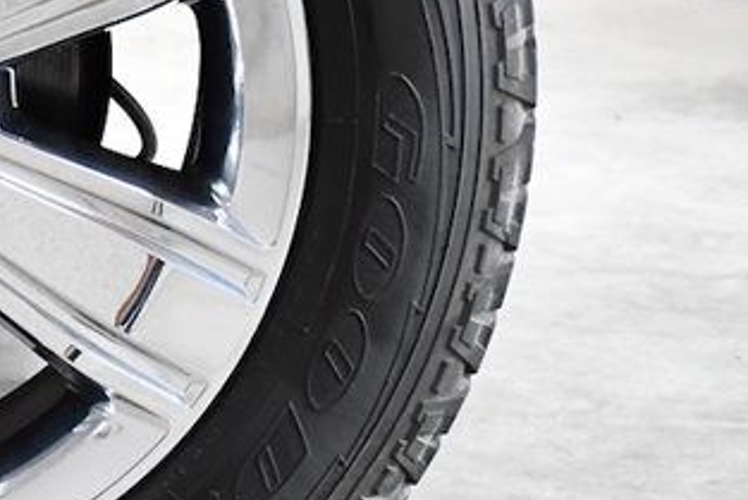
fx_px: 3534
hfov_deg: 11.7
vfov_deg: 8.1
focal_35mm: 170
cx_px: -234
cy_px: 66
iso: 2500
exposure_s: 1/640
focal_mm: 35
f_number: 4.5
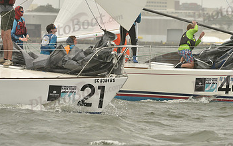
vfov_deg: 3.1
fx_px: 2681
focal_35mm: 422
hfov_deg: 5.0
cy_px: 52
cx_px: 158
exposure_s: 1/800
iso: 400
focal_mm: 250
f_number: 8
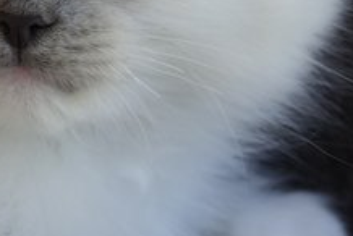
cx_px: 87
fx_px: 2769
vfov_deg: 4.9
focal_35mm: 282
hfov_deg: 7.3
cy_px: 6
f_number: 3.5
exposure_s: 1/80
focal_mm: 28.07
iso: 200
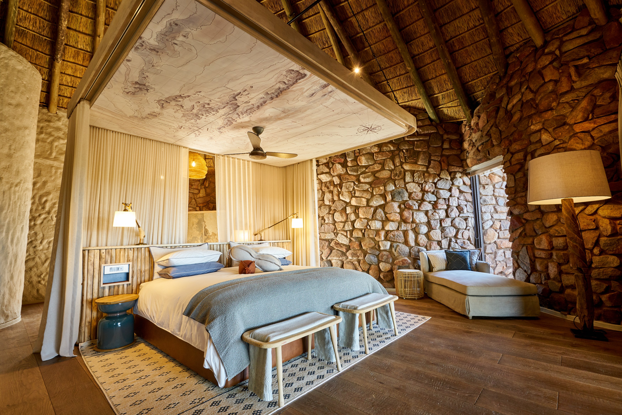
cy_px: 208
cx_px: 311
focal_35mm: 16
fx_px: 276
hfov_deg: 96.7
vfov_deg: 73.8
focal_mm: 16
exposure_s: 1/5
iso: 400
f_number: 10
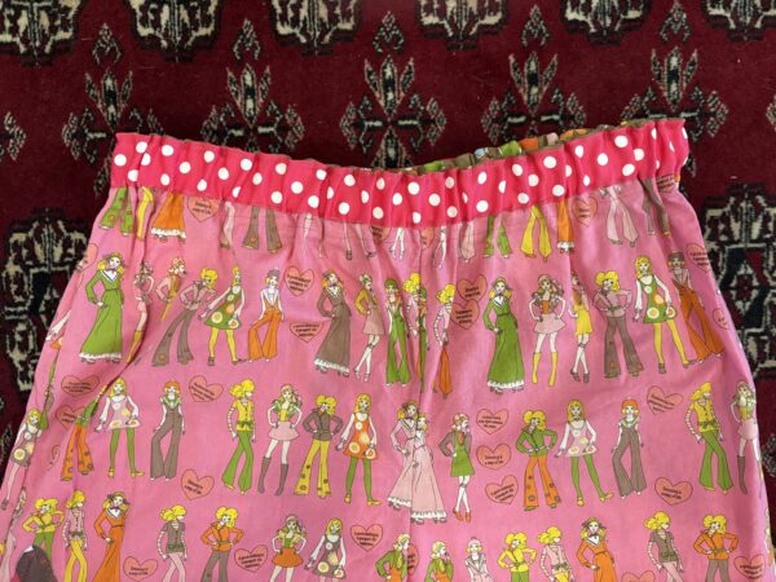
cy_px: 291
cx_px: 388
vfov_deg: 53.1
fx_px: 583
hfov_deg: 67.3
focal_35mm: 26
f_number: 1.6
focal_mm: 5.96
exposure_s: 1/60
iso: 400
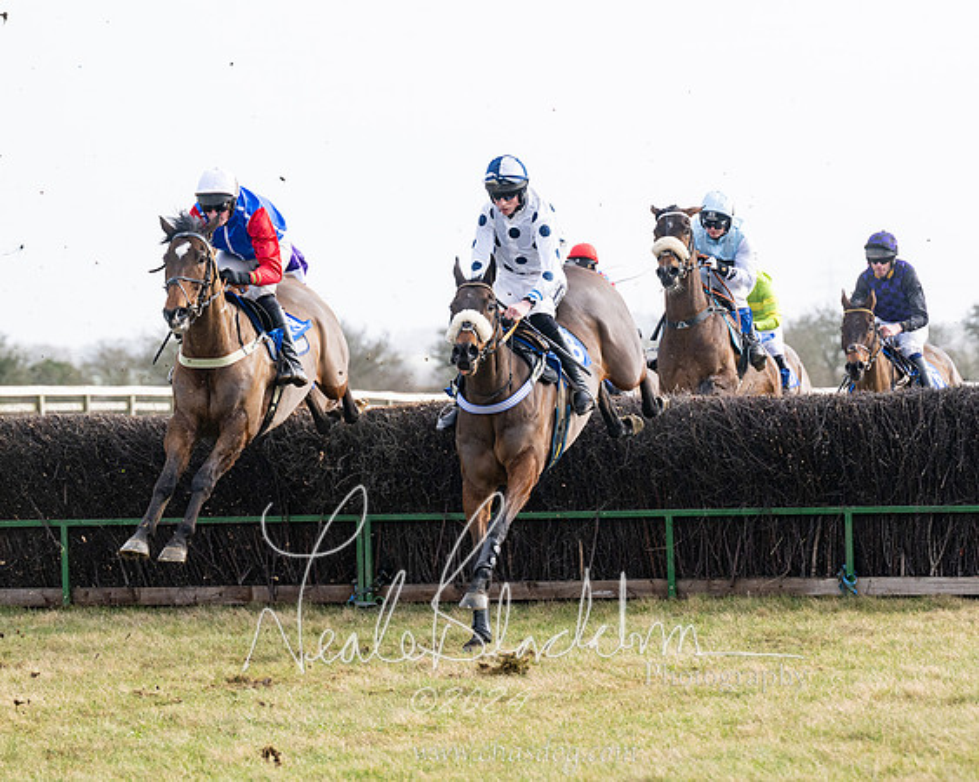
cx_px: 601
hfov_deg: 9.6
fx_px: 5822
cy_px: 374
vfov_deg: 7.7
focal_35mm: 201
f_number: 5
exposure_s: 1/1600
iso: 400
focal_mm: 155
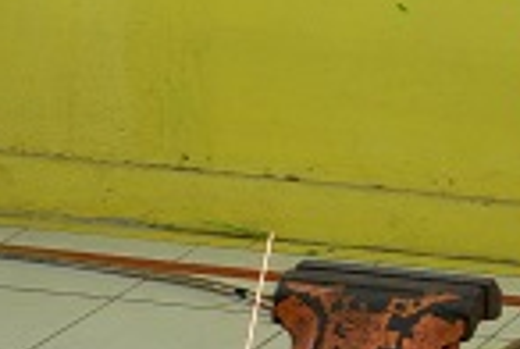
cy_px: -199
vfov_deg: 5.6
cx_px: 851
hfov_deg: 8.1
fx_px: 3561
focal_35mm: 246
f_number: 8
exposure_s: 1/6
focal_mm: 24.3
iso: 640
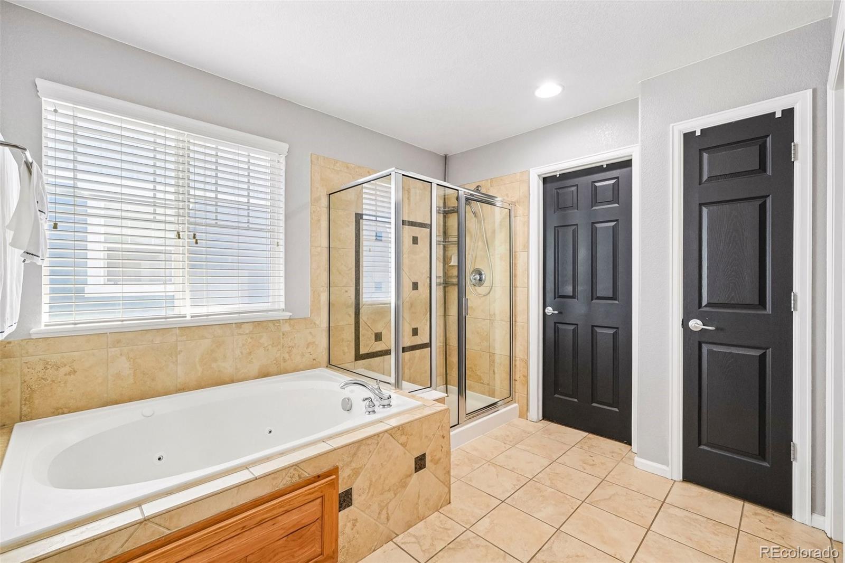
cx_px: 422
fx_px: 352
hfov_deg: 100.4
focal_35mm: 15
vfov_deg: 77.3
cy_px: 282
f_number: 8
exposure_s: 1/20
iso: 800
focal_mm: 10
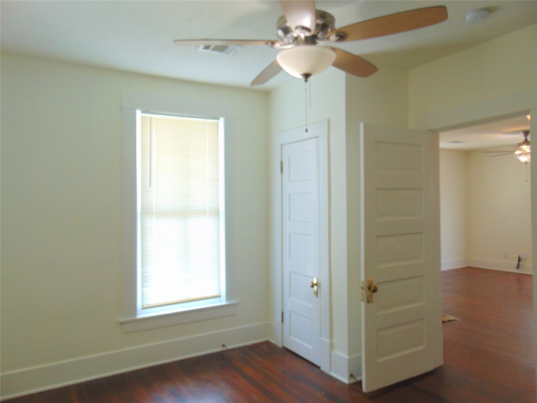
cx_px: 268
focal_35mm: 25
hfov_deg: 69.4
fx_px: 388
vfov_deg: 54.9
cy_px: 202
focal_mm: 4.5
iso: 160
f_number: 3
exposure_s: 1/30
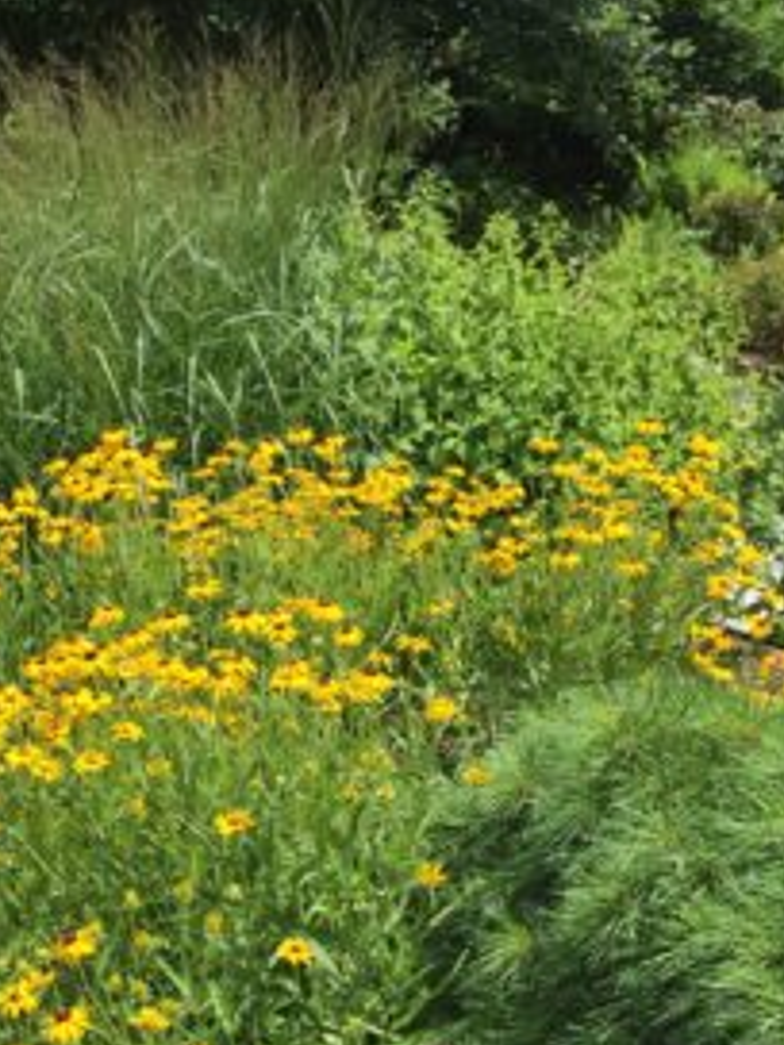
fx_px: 1933
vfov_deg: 29.8
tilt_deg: -18.5
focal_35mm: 64
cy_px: 768
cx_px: 211
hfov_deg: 22.7
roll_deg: -0.1
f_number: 2.2
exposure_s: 1/1099
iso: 32
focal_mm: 4.15
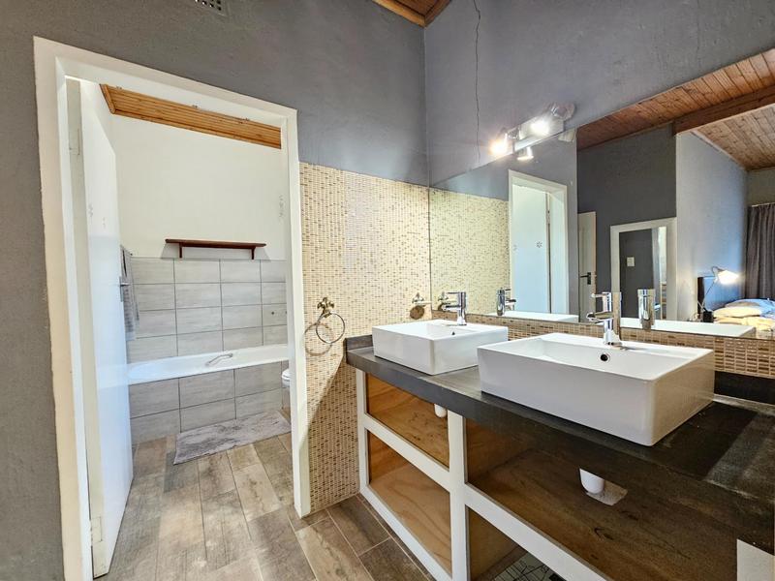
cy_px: 290
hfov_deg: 106.2
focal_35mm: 13
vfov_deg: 89.9
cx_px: 388
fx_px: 291
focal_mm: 2.2
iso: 1250
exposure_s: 1/25
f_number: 2.2
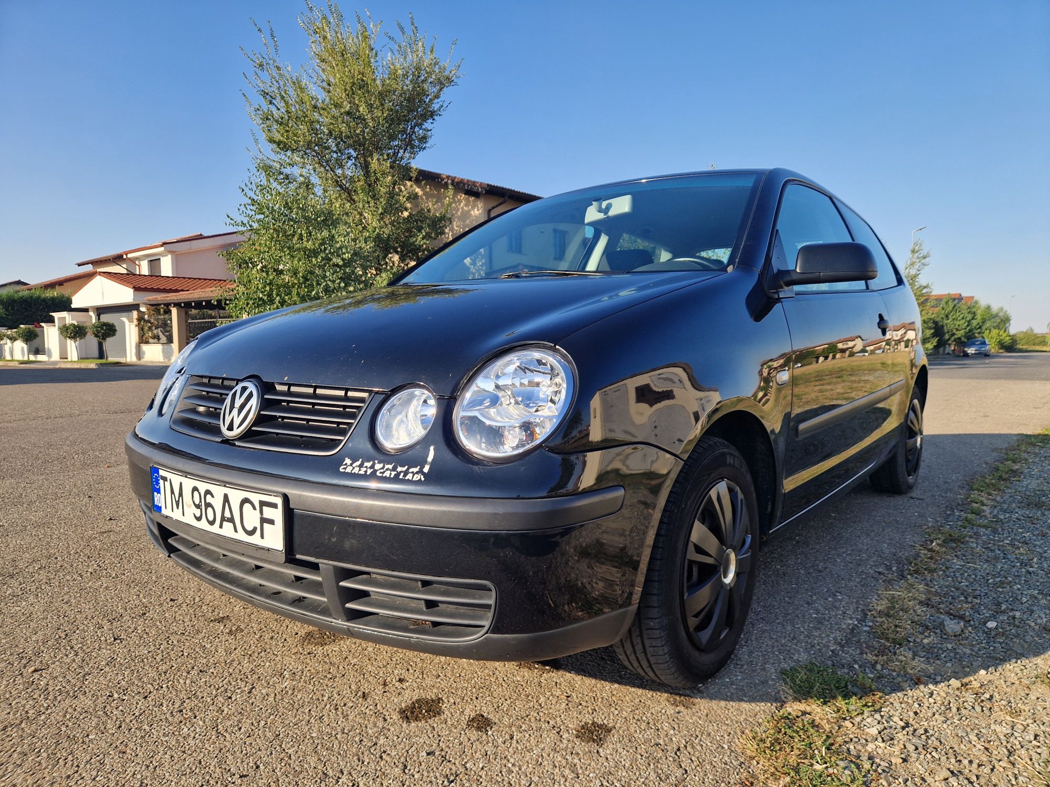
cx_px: 525
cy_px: 394
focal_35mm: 23
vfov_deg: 58.9
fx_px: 698
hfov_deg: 73.9
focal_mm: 5.4
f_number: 1.8
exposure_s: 1/792
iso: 50
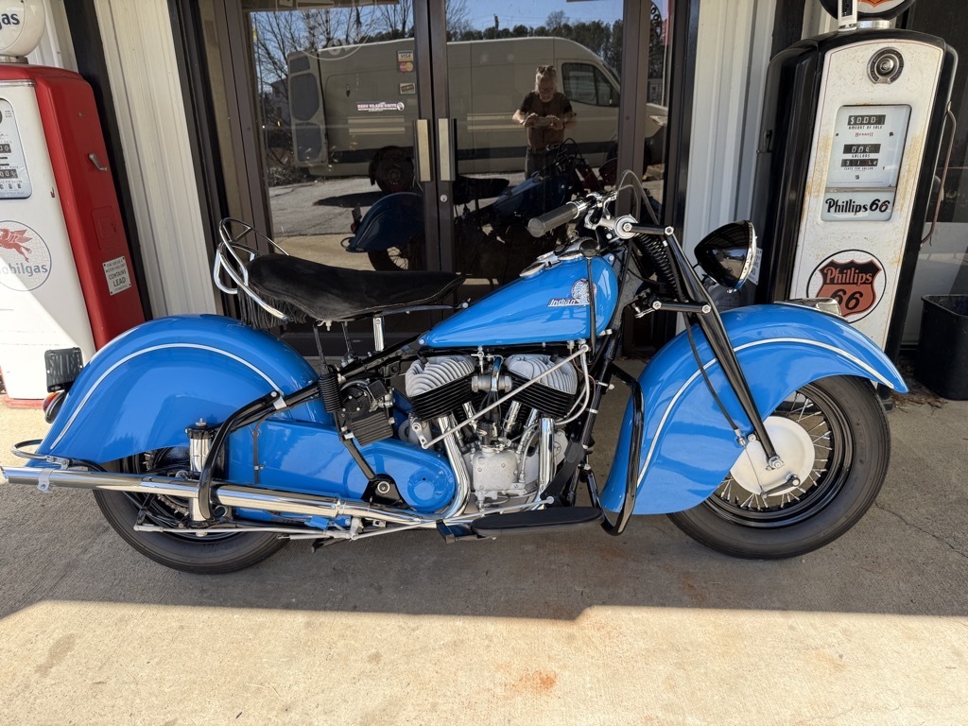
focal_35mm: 24
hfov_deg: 71.6
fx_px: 671
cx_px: 484
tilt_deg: -18.2
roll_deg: +1.8
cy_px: 363
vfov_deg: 56.8
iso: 80
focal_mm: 6.76
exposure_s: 1/649
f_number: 1.78
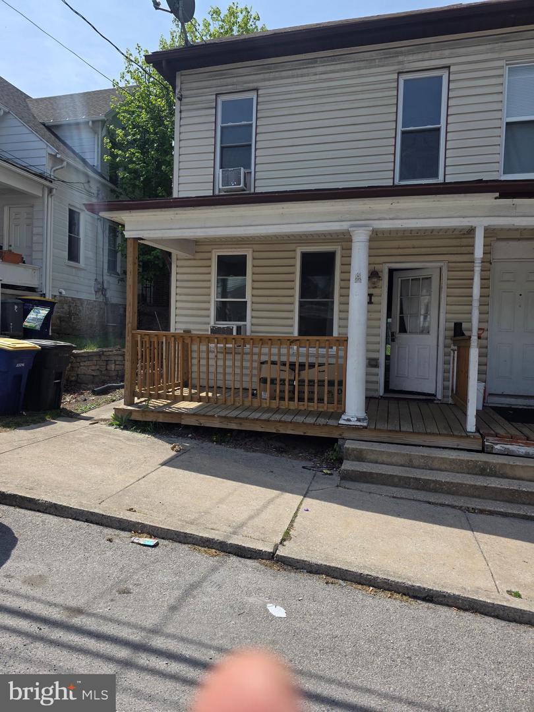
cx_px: 267
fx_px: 473
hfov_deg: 58.9
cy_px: 356
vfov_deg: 73.9
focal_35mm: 23
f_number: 1.7
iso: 80
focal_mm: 6.3
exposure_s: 1/6150
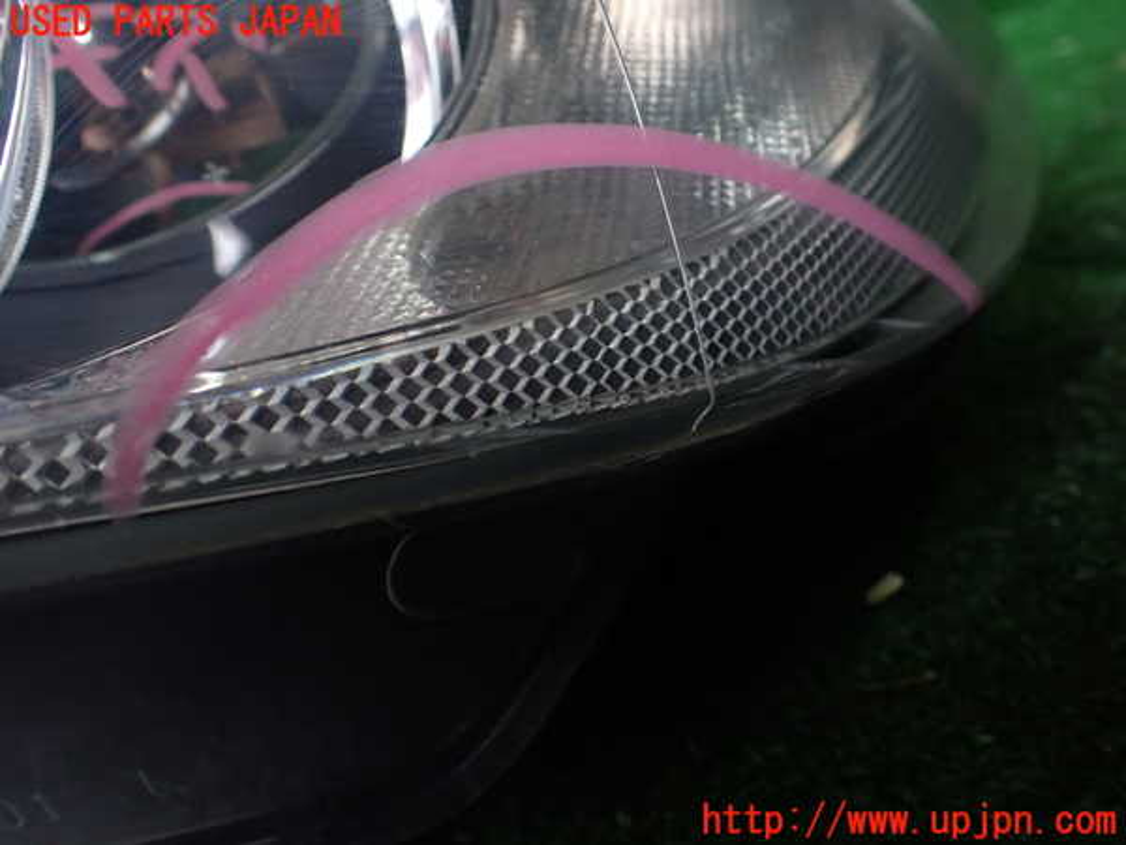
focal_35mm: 30
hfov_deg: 60.0
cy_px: 422
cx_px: 563
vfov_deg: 46.8
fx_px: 976
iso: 400
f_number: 2.3
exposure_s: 1/125
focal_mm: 5.4
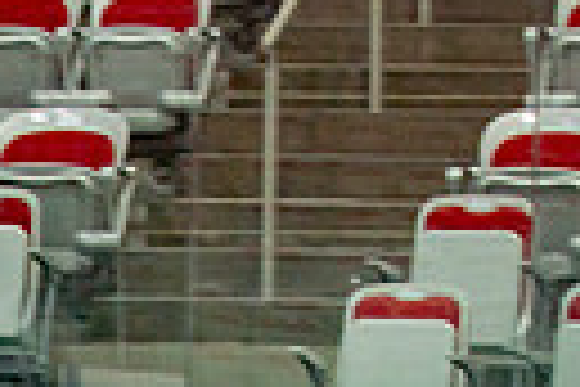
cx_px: -771
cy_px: 929
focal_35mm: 538
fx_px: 8667
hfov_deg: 3.8
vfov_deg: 2.5
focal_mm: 70
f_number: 3.2
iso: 500
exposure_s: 1/640
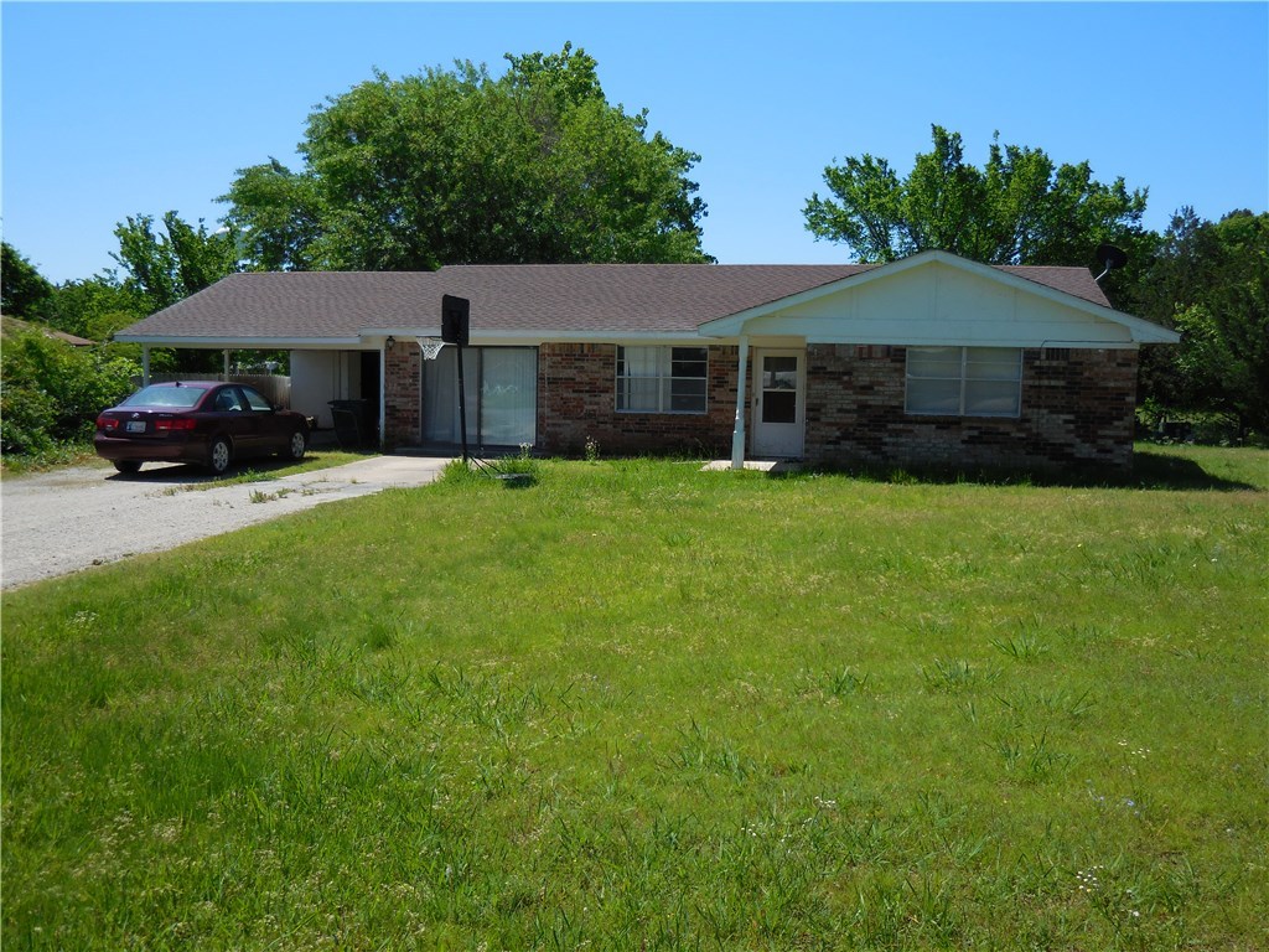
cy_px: 476
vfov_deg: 42.9
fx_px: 1210
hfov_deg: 55.4
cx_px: 634
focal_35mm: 33
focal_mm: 5.9
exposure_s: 1/1250
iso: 125
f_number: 3.7
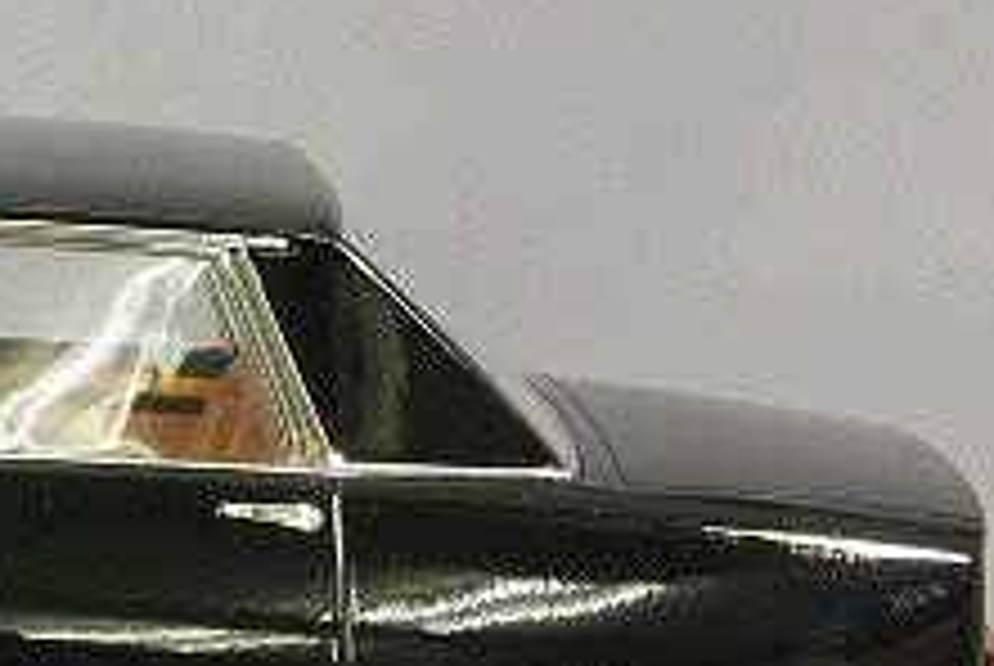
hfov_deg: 7.5
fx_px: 7520
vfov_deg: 5.1
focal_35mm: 272
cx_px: -342
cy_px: 434
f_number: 32
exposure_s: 1
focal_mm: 63
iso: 400
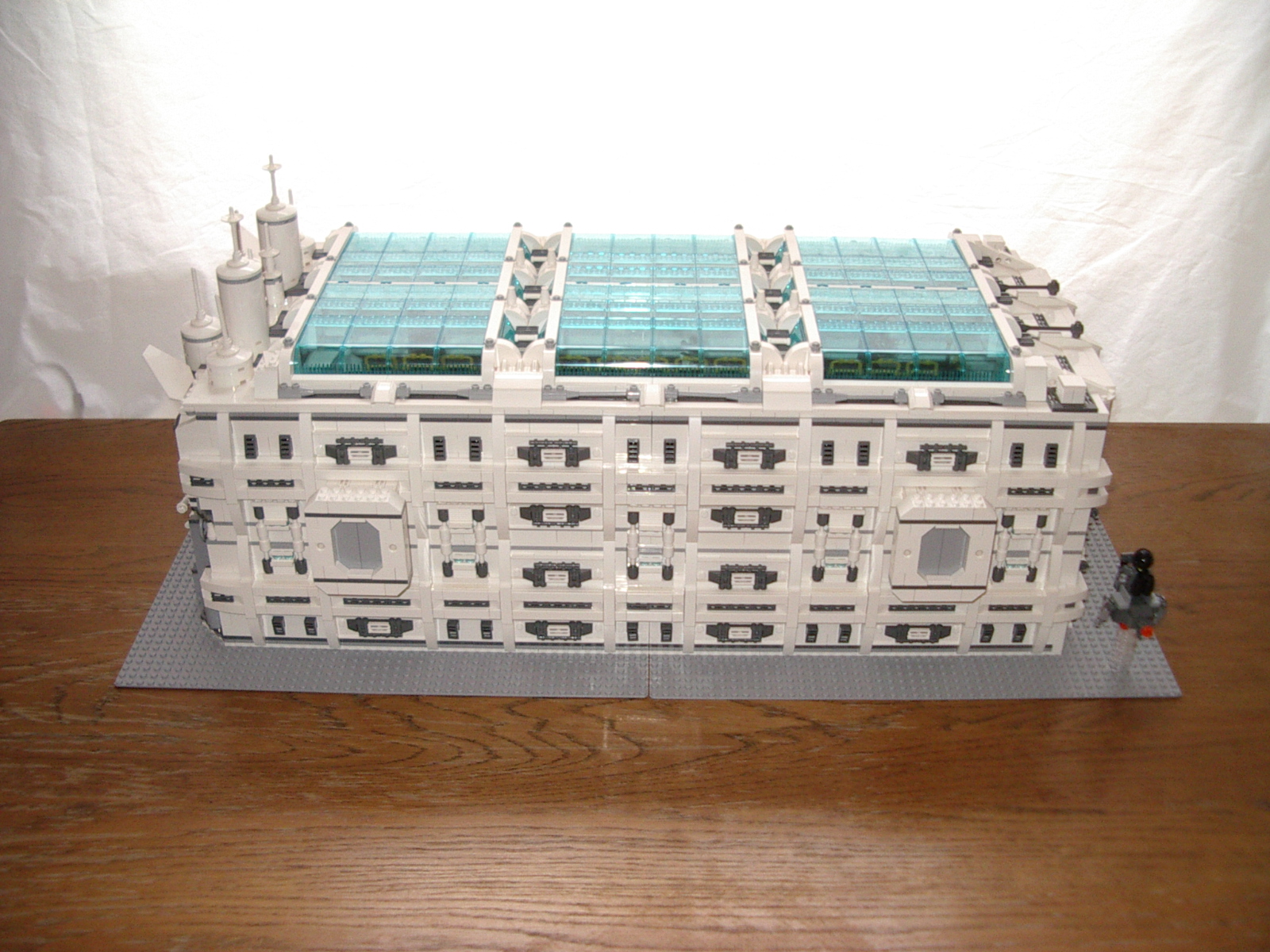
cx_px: 635
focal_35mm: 38
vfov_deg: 37.7
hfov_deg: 49.0
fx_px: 1394
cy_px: 476
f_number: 2.6
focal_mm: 5.8
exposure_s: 1/80
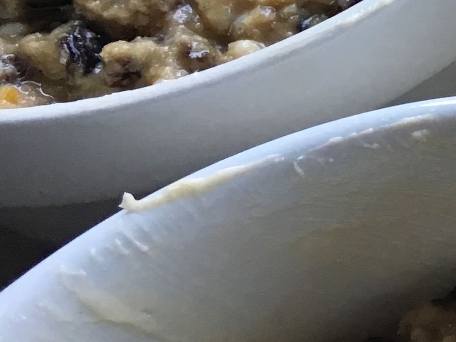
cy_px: -130
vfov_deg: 11.4
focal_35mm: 126
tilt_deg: -43.9
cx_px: 967
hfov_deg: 13.1
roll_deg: +1.6
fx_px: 1660
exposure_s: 1/33
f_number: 2.2
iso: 40
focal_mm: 4.15
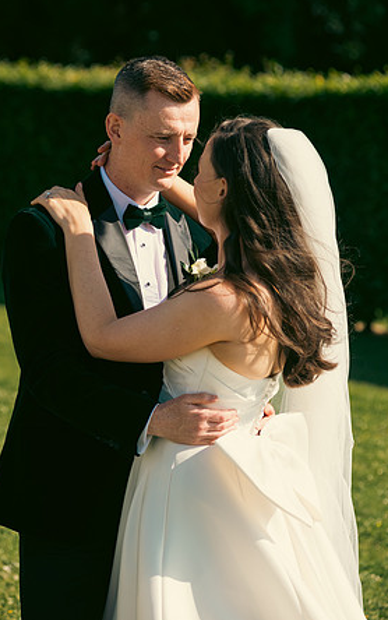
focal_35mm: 95
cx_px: 190
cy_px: 307
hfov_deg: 13.8
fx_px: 1605
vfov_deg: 21.8
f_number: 3.5
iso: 200
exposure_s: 1/1600
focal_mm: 92
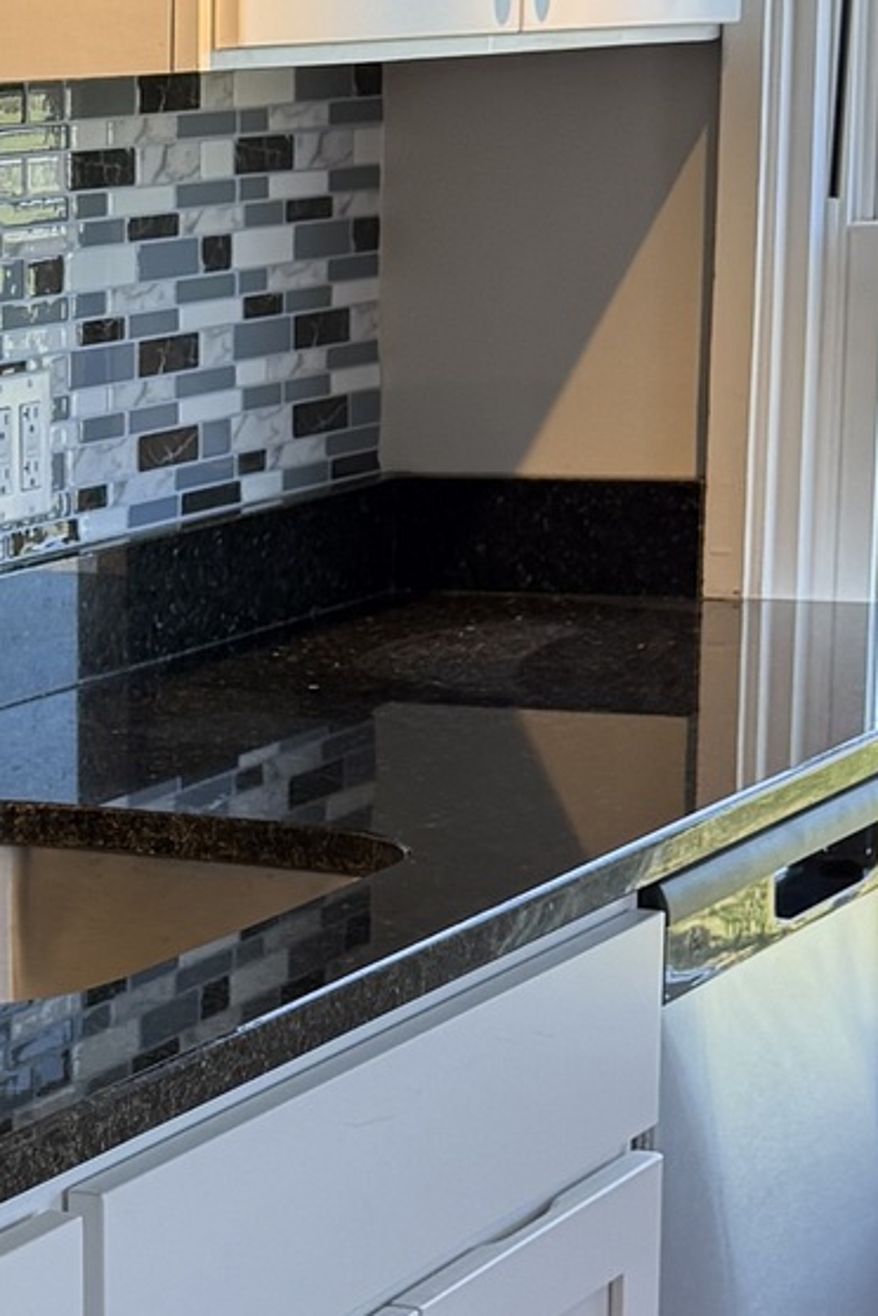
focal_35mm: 103
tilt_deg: -12.3
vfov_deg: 19.7
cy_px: 981
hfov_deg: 12.6
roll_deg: +1.3
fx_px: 3768
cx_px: -458
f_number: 1.78
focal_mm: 6.76
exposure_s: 1/232
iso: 125
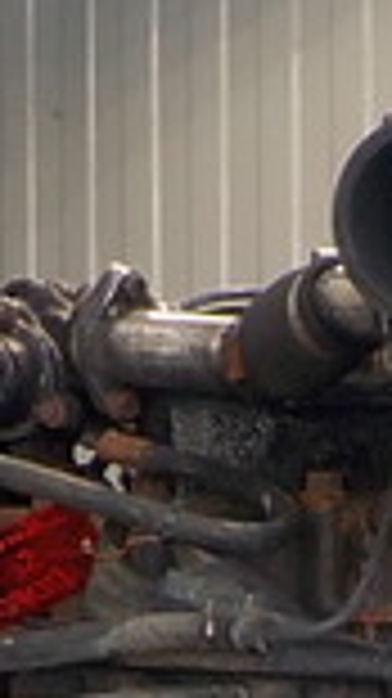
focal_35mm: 135
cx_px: 568
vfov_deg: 15.1
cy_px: 919
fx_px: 2499
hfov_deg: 8.8
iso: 180
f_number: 3.3
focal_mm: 4.1
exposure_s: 1/30
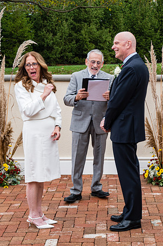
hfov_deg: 18.7
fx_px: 492
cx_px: 125
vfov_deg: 28.0
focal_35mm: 72
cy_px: 123
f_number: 4
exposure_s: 1/1000
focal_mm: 48
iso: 400
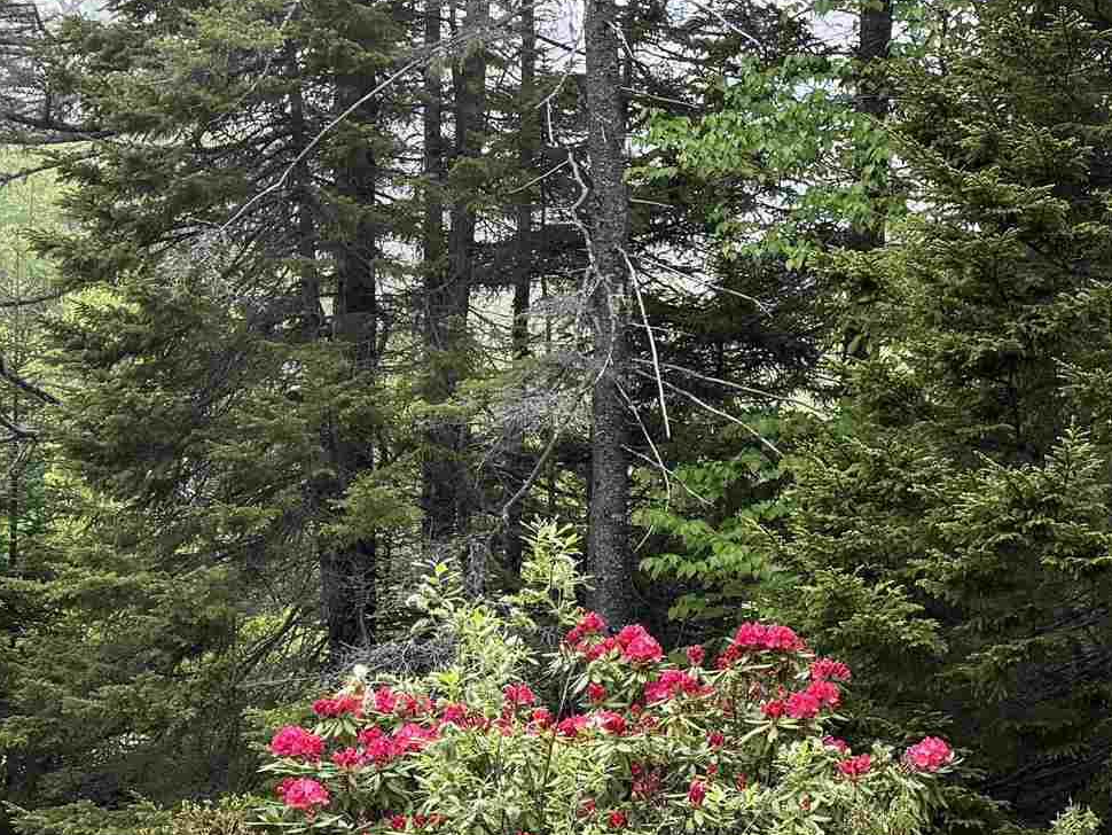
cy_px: 516
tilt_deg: -0.8
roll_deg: -1.5
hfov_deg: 24.8
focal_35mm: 76
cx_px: 1035
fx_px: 2442
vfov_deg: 19.4
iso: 100
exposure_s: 1/931
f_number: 1.78
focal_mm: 6.76
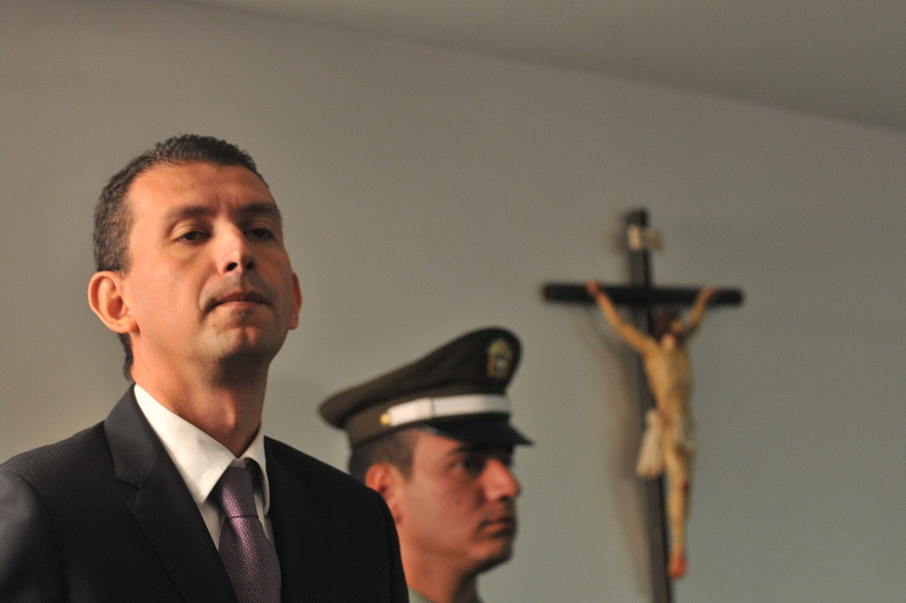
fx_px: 3962
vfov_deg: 8.7
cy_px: 302
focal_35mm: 158
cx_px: 453
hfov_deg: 13.0
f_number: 3.5
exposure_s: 1/60
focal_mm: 105
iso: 800
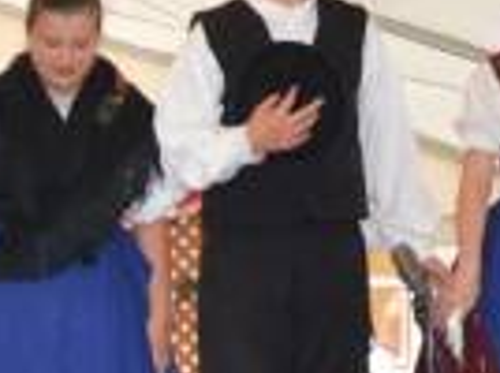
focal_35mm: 140
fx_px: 2019
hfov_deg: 13.5
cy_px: 343
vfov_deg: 10.5
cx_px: -187
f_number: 3.5
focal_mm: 18
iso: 1000
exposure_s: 1/60
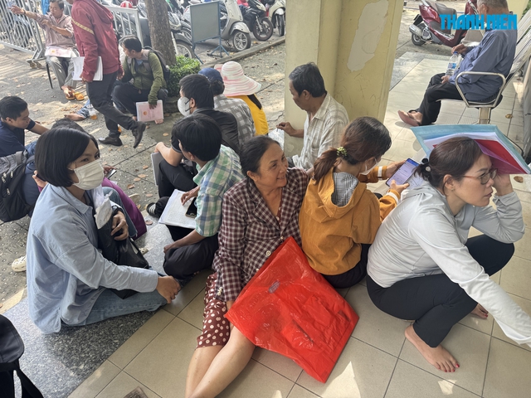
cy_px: 199
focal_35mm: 24
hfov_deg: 71.6
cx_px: 266
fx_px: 368
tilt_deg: -33.5
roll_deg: +1.0
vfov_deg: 56.8
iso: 50
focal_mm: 6.76
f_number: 1.78
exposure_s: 1/139
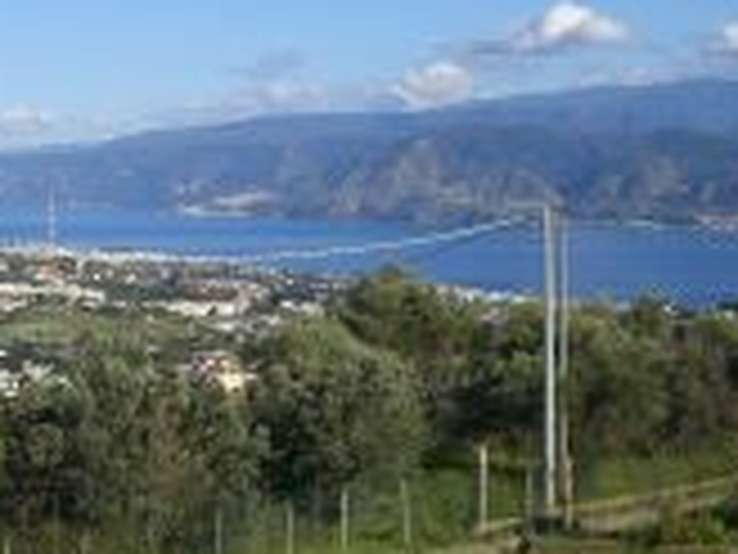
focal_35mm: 81
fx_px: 1727
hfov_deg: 23.9
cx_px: 178
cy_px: 223
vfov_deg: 18.2
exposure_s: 1/1000
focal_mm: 6.2
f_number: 4.3
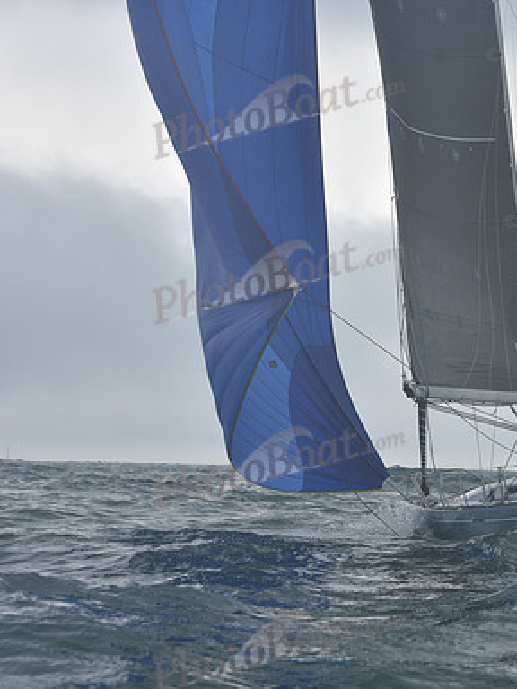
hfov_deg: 10.7
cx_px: 499
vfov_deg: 14.3
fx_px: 2748
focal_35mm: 138
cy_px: 345
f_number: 7.1
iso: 320
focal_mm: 95
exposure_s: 1/800
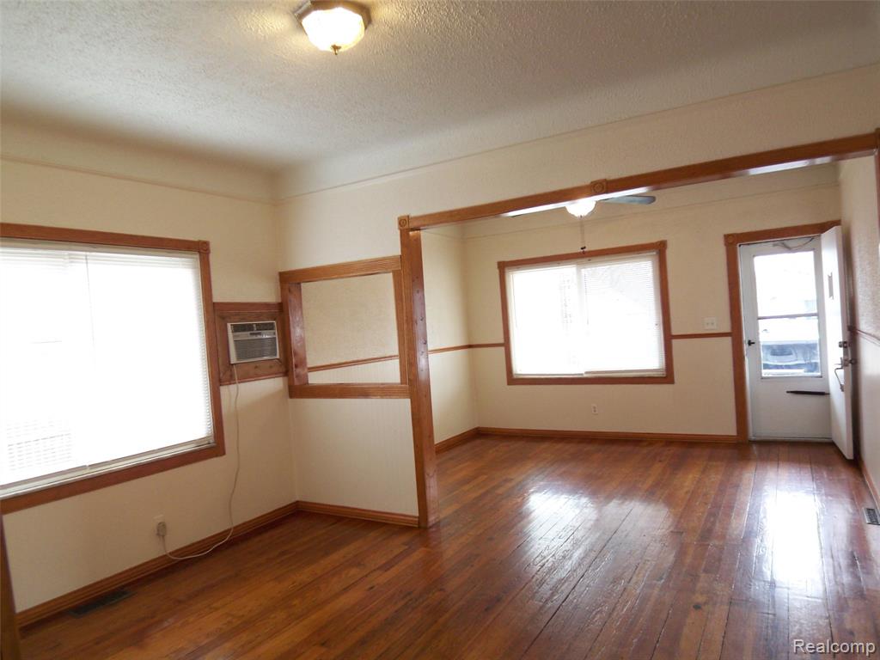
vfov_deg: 58.9
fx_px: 585
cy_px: 330
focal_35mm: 23
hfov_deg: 73.9
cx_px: 440
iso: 80
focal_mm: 3.8
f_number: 2.8
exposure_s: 1/30
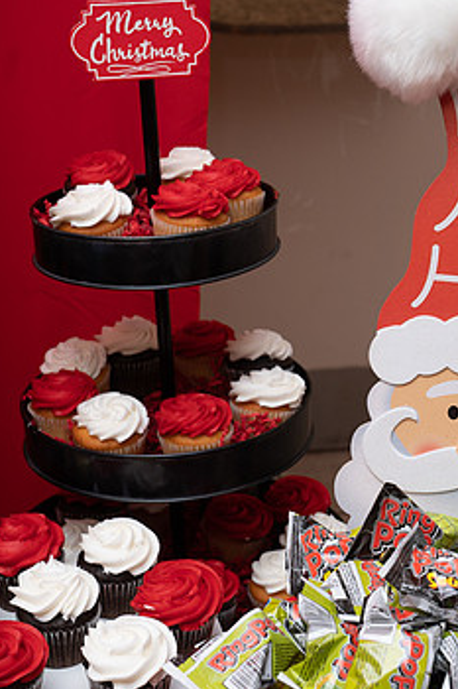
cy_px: 359
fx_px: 1394
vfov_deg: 27.7
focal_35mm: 73
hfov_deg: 18.6
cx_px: 279
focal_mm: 44
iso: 400
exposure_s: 1/80
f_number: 7.1
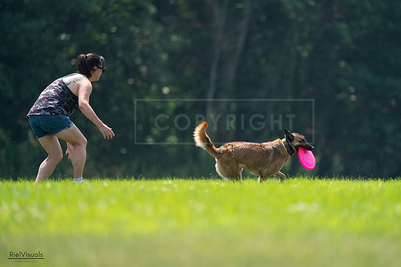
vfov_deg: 2.3
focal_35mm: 600
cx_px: 200
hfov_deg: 3.4
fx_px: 6685
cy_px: 134
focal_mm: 600
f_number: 6.3
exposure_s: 1/4000
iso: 2500
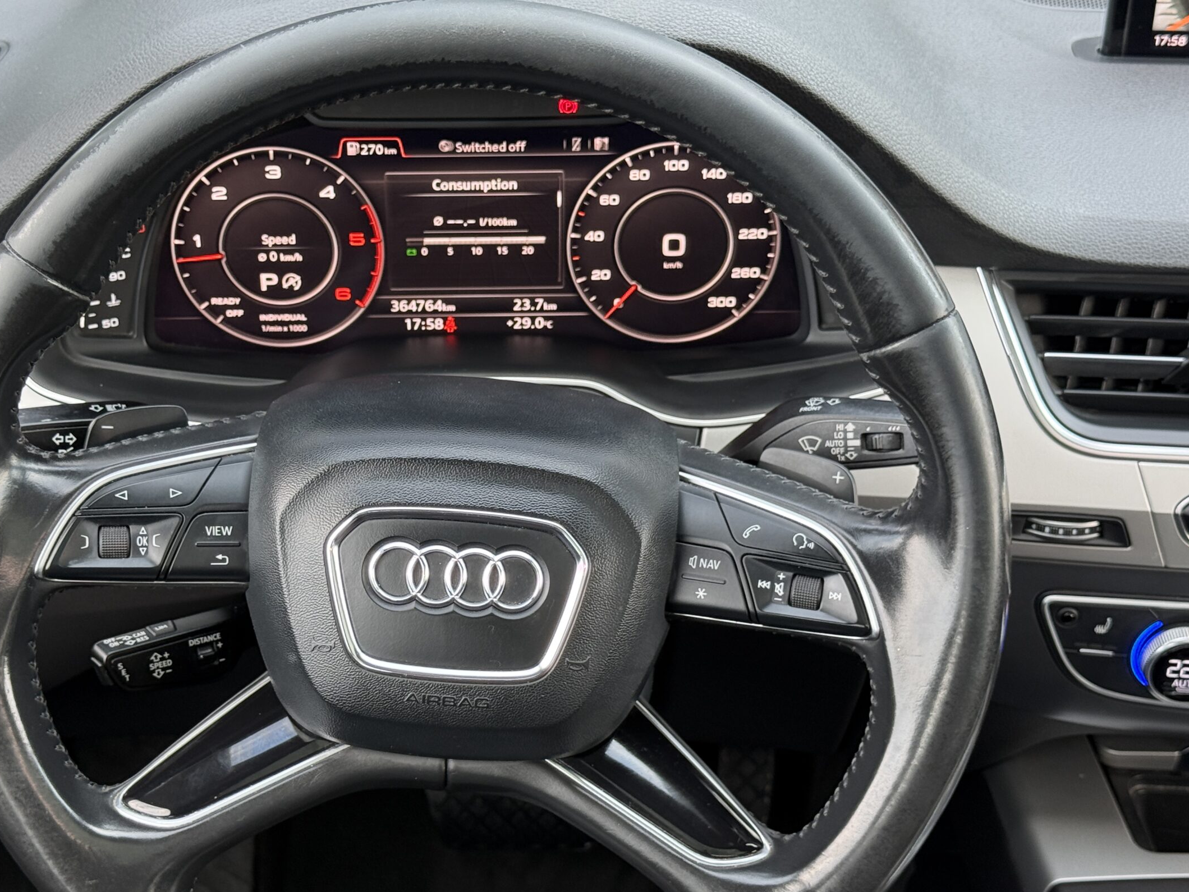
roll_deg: +0.7
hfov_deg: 33.1
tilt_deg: -29.9
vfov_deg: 25.2
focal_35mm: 58
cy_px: 484
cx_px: 479
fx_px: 1992
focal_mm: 6.76
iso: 100
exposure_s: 1/77
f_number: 1.78
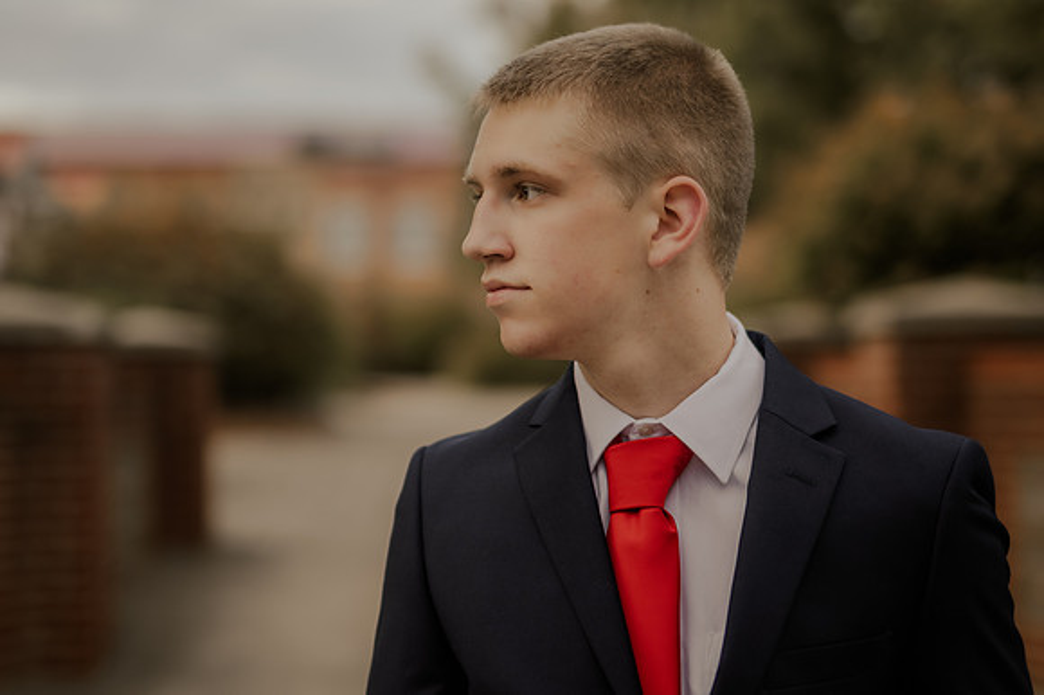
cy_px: 348
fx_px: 2174
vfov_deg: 18.2
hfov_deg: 27.0
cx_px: 522
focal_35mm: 75
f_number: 1.4
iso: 100
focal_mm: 50
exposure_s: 1/320
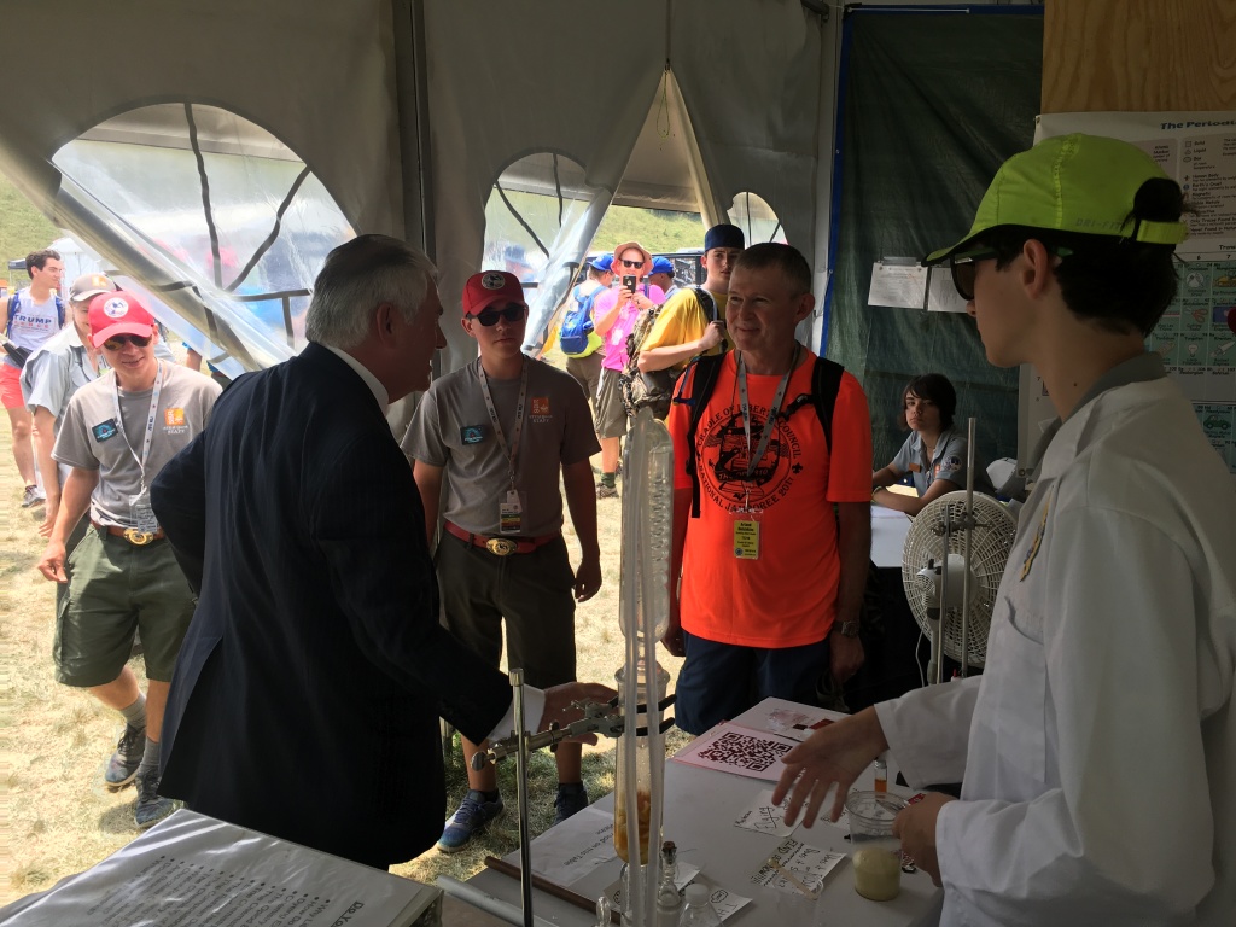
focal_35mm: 29
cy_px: 464
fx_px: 1035
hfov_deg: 61.7
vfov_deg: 48.2
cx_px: 618
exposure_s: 1/340
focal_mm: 4.15
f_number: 2.2
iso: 25
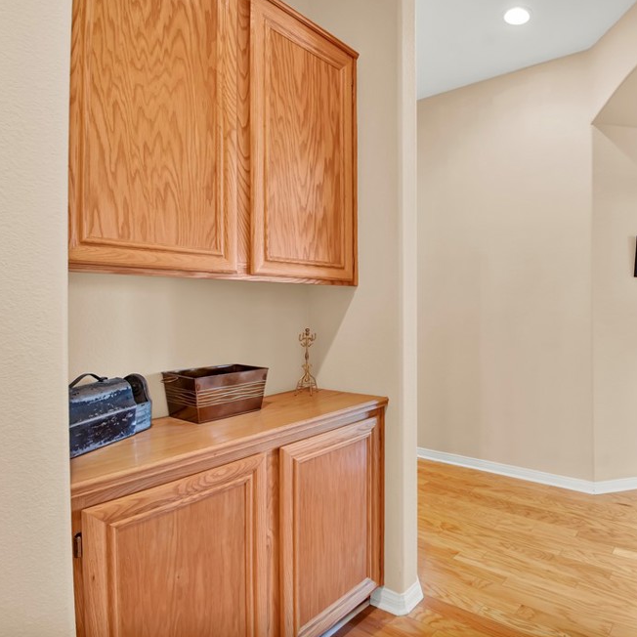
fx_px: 416
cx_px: 463
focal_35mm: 20
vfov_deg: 74.8
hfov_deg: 70.7
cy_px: 306
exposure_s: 1/4
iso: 250
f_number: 8
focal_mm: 10
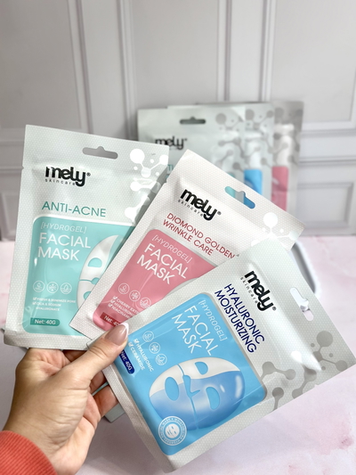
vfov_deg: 39.6
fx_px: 658
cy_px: 238
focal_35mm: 48
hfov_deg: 30.3
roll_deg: -0.4
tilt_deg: -32.6
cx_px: 178
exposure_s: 1/124
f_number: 1.78
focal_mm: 6.86
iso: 64
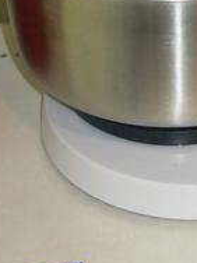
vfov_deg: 16.1
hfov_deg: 12.1
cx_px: 182
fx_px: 918
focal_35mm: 121
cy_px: 20
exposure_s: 1/32
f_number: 2.9
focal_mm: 6.3
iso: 50
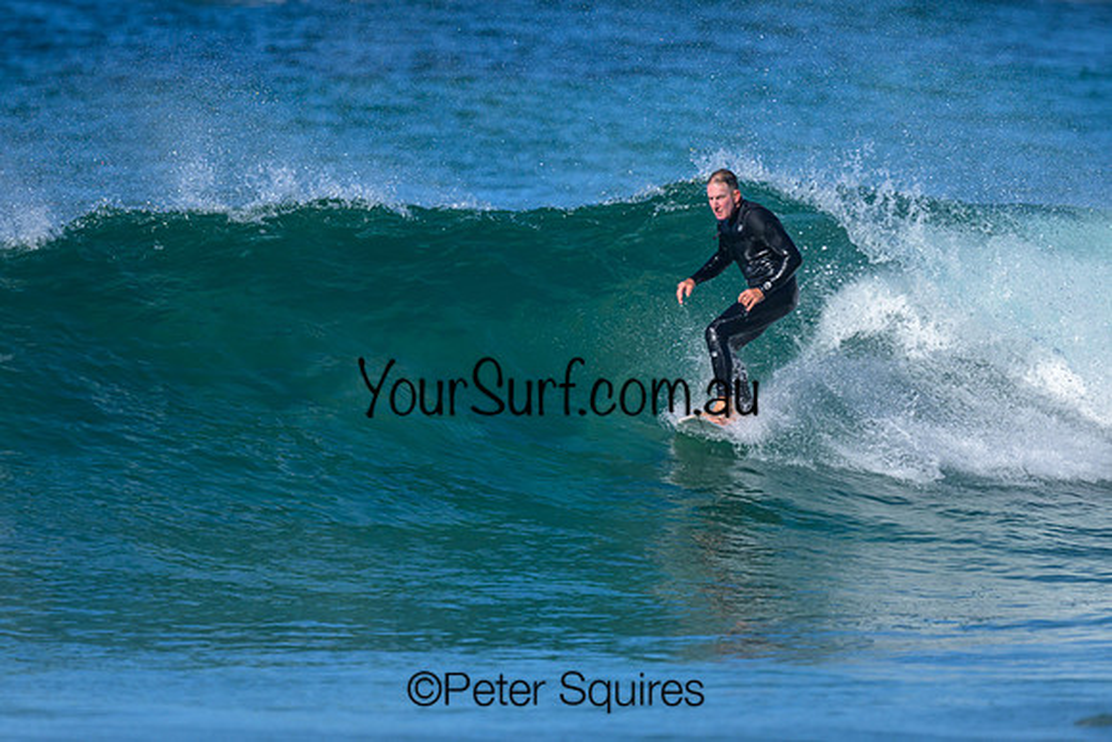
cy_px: 357
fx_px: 33983
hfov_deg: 1.9
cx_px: 648
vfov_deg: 1.3
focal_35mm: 1100
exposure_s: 1/2000
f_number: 6.3
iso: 280
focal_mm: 800
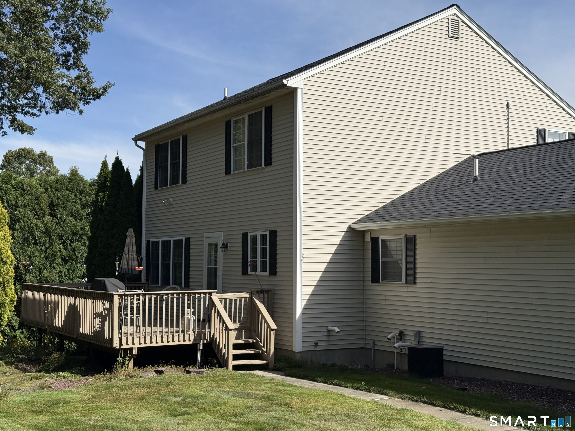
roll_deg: -0.8
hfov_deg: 39.7
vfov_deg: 30.3
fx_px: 797
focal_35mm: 48
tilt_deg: +3.3
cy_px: 216
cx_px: 288
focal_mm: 6.76
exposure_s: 1/6024
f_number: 1.78
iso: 64
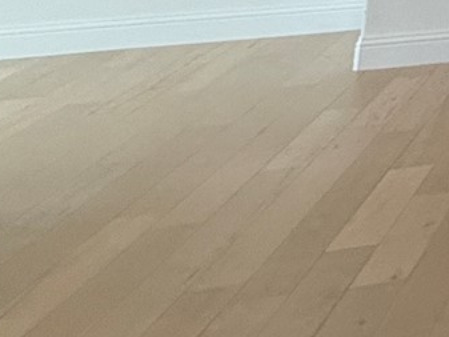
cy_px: -408
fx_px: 1103
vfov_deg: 13.7
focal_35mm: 85
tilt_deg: +7.0
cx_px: 1282
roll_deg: -1.1
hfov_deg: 12.2
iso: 160
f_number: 2.2
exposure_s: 1/120
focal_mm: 2.22
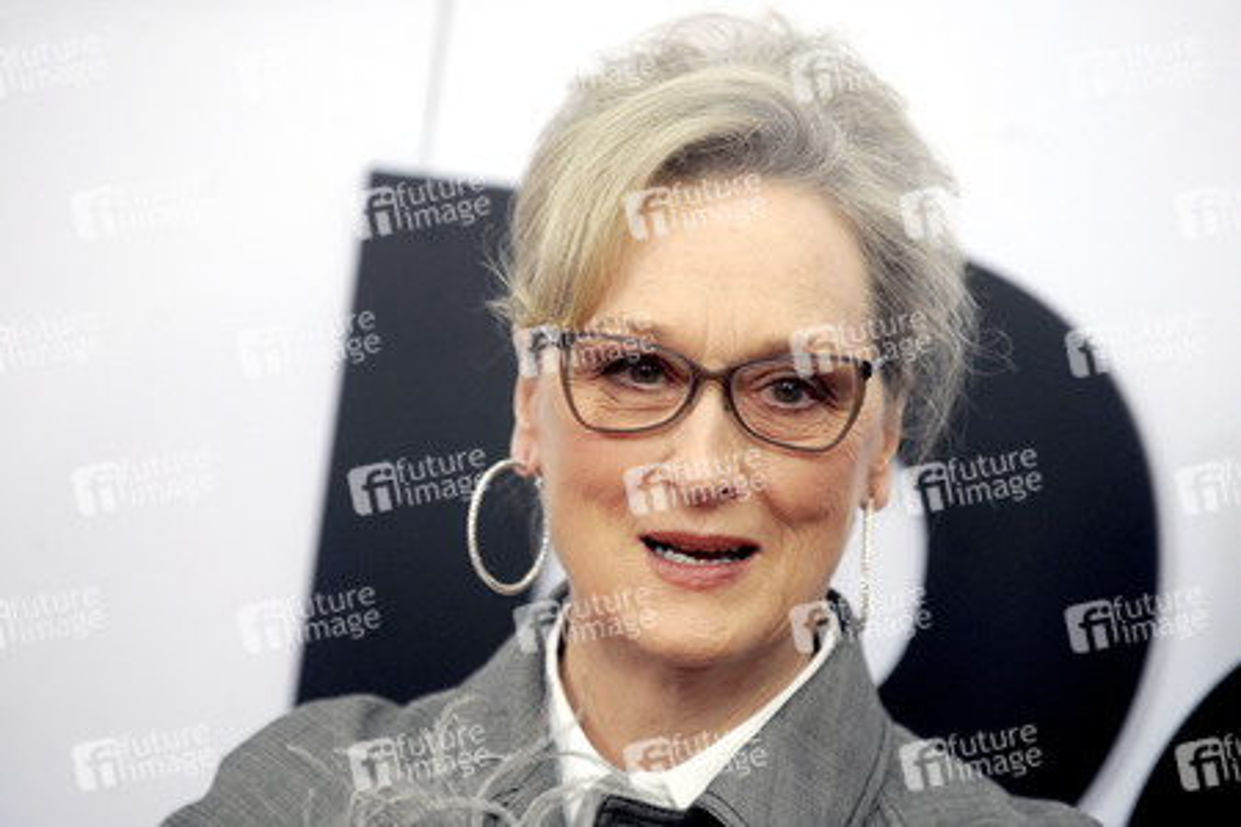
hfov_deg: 10.3
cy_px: 414
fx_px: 6894
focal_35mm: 200
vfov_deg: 6.9
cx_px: 620
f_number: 4
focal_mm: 200
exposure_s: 1/1000
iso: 1600
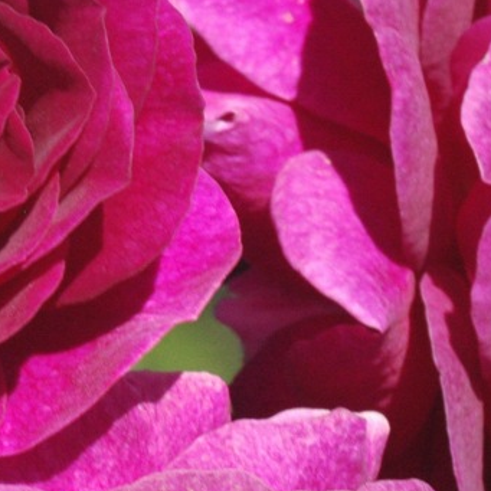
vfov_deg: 3.7
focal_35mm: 478
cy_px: 123
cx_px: -147
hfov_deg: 3.7
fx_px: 7671
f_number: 16
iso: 800
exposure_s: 1/125
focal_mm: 100
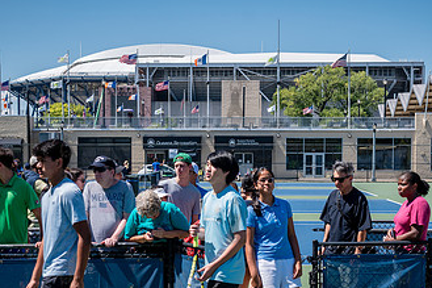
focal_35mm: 75
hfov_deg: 27.0
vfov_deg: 18.0
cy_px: 221
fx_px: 900
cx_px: 234
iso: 100
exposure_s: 1/800
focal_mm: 42
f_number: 4
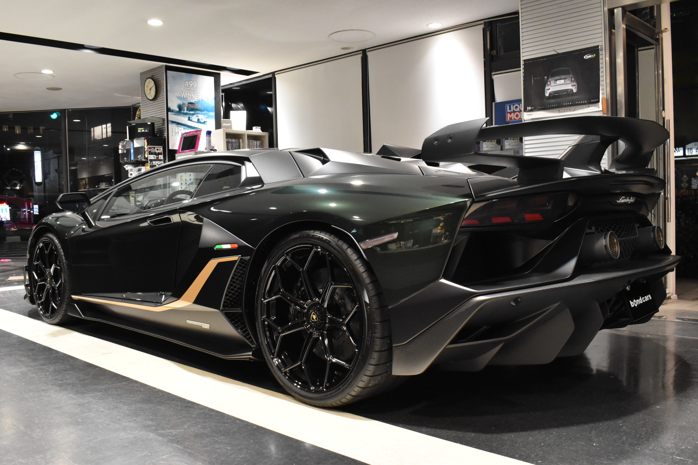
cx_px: 349
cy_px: 232
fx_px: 640
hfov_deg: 57.2
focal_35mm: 33
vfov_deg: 40.0
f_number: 8
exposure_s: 1/30
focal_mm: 22
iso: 3200
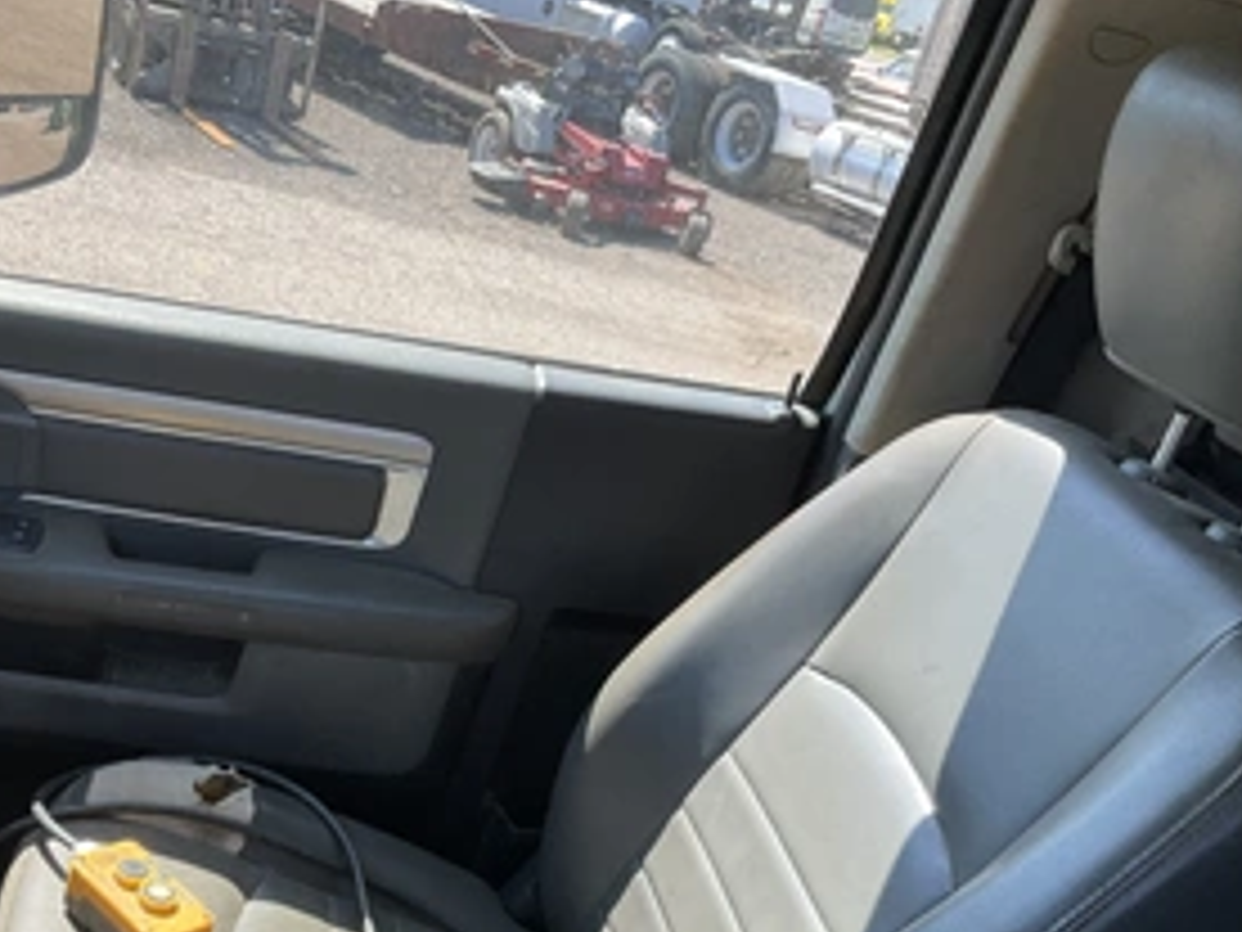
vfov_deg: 33.8
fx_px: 1507
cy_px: 671
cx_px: 410
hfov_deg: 44.1
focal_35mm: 42
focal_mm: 3
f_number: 1.8
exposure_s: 1/294
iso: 25
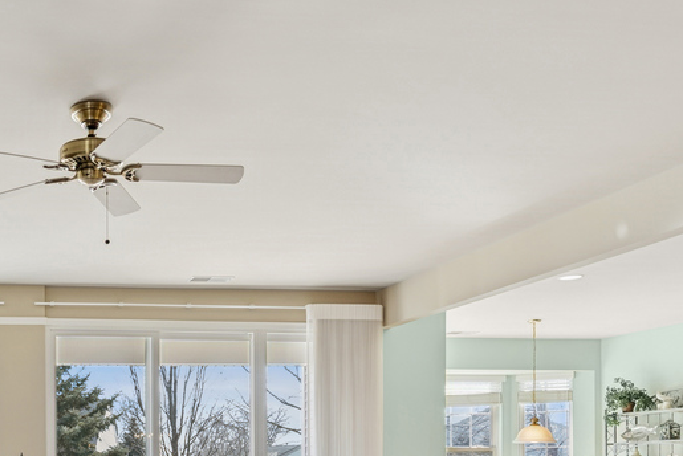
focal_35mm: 44
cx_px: 29
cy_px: 502
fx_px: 835
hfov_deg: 40.1
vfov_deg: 27.9
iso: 200
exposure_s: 1/25
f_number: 8
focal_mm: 14
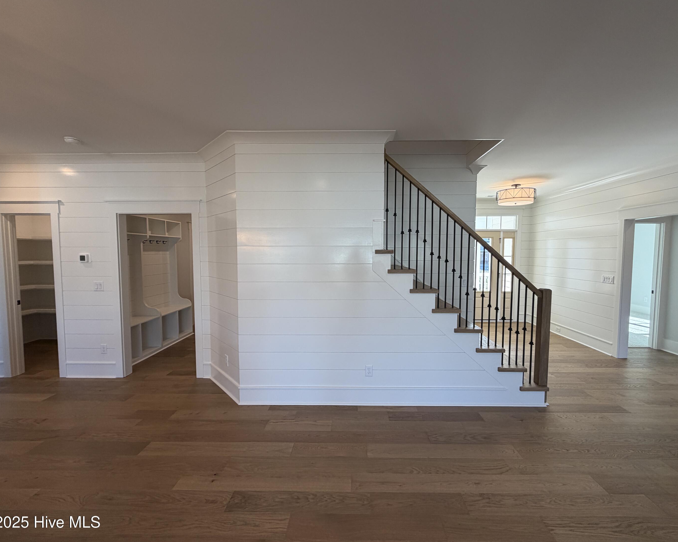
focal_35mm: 15
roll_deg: +0.4
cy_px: 269
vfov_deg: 84.0
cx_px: 354
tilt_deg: -3.0
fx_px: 301
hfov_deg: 96.7
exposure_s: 1/120
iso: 125
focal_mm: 2.22
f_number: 2.2
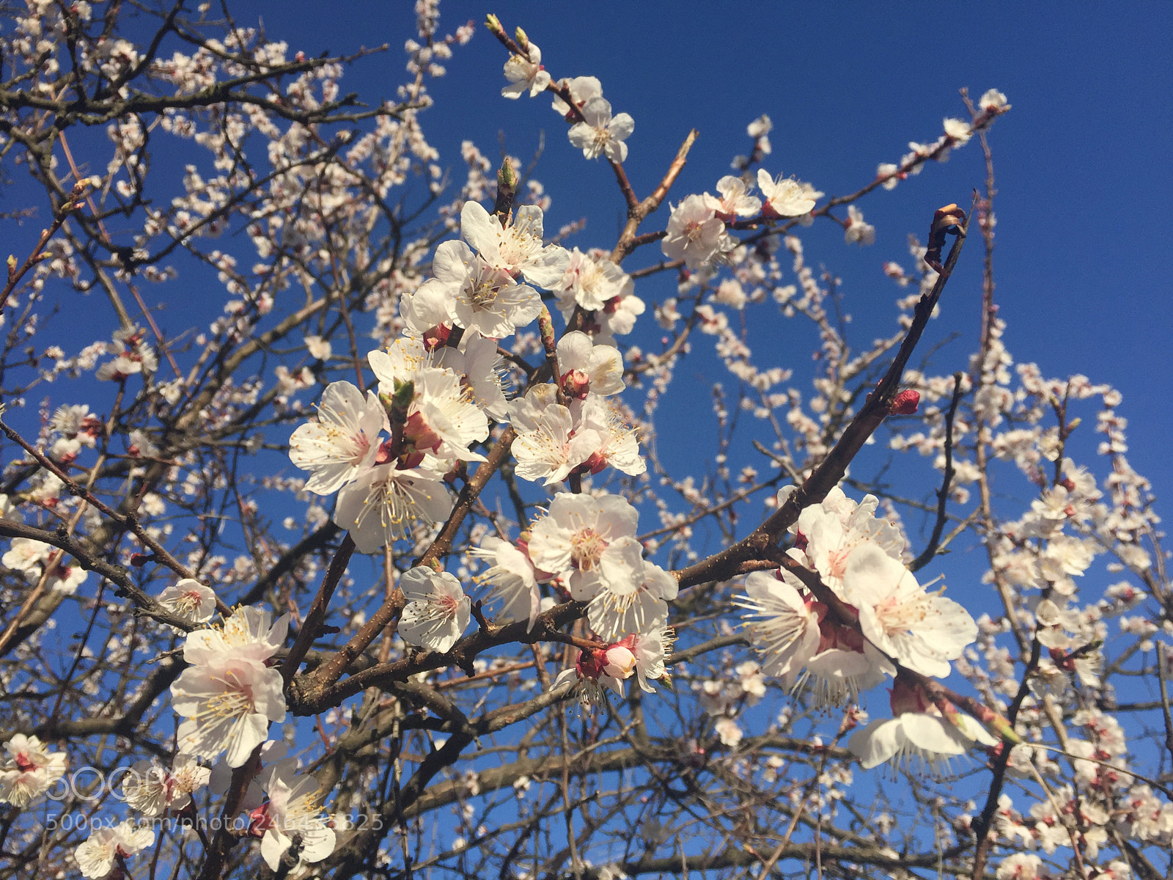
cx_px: 586
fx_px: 983
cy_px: 440
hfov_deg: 61.7
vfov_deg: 48.2
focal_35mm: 29
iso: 32
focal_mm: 4.15
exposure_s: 1/2083
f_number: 2.2
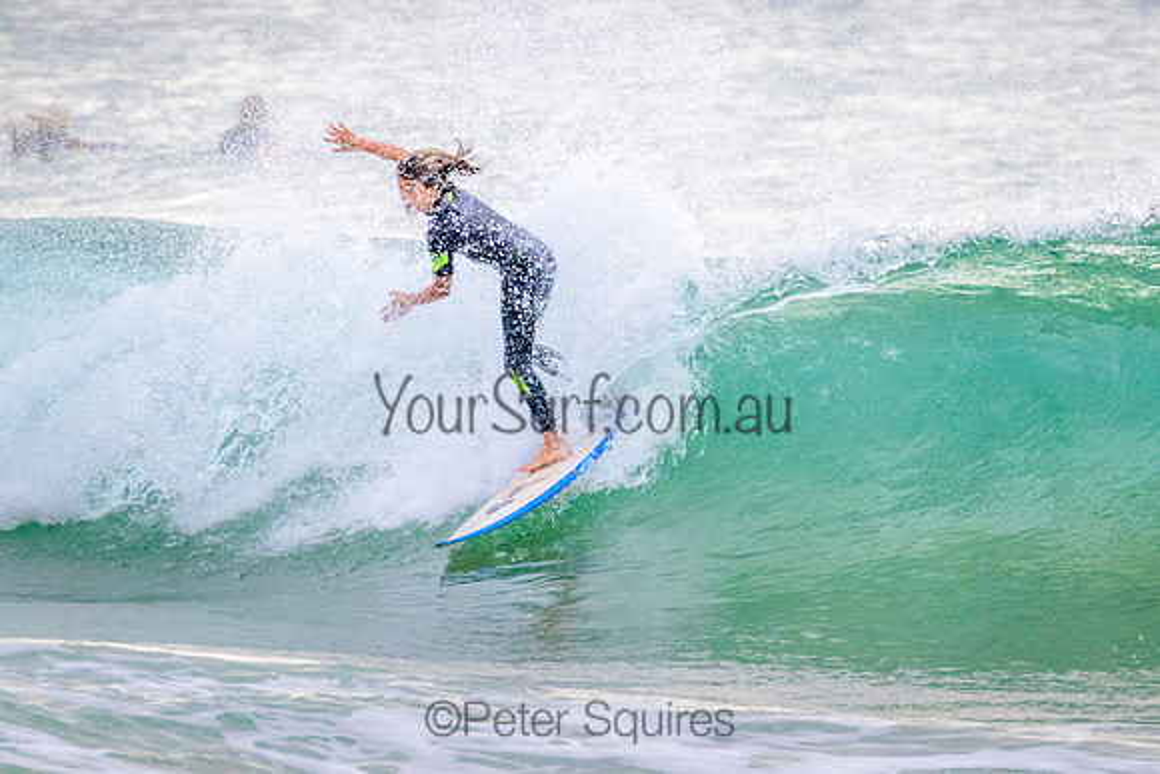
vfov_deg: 1.5
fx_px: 30313
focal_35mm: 941
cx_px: 682
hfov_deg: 2.2
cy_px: 319
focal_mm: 800
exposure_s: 1/2000
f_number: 11
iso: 3600
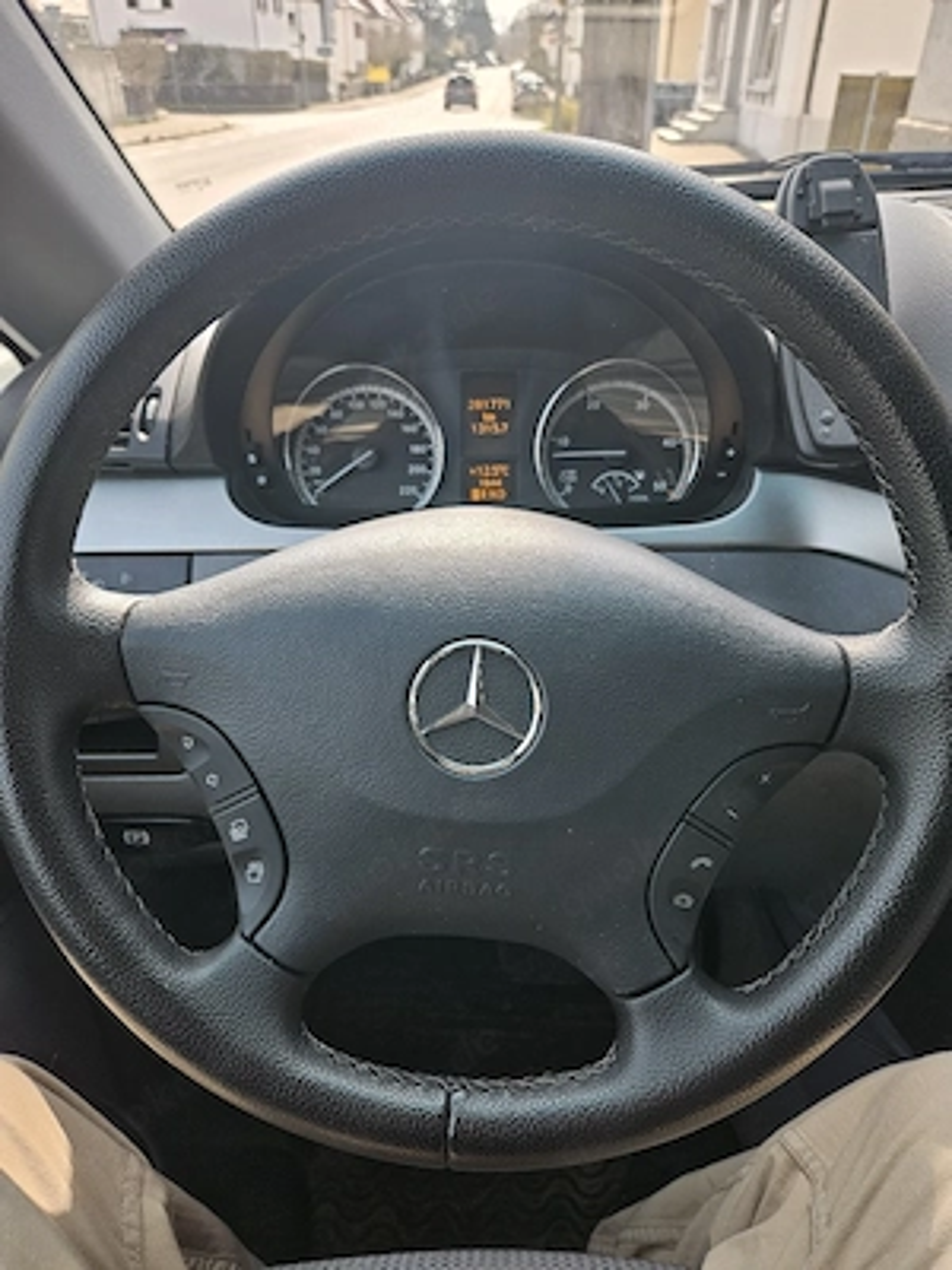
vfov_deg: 73.9
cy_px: 635
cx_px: 476
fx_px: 843
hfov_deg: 58.9
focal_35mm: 23
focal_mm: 5.4
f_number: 1.8
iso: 25
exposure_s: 1/114
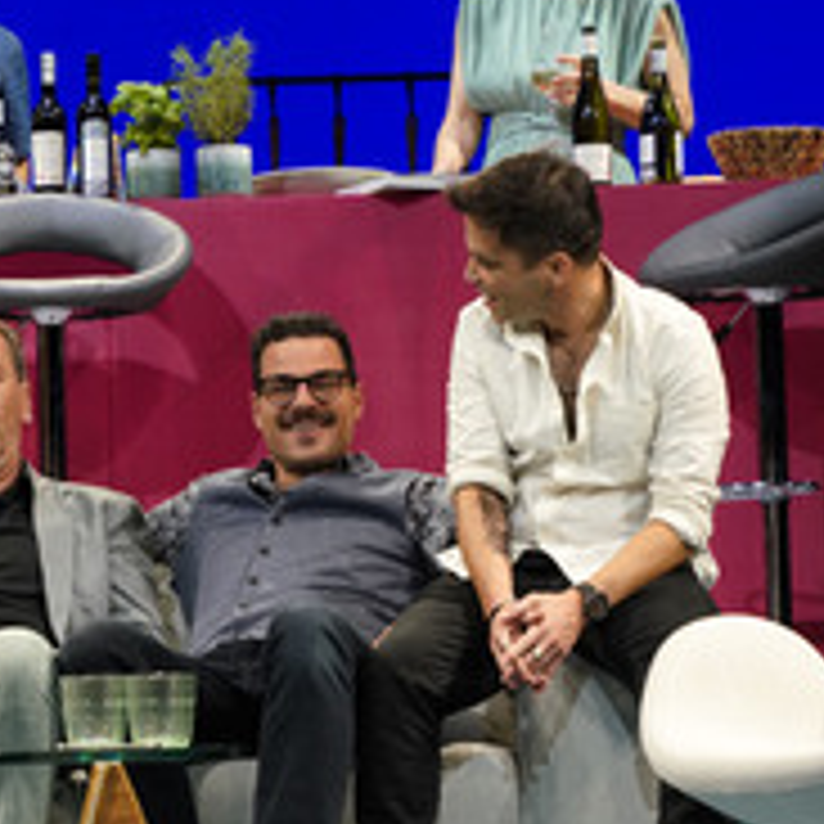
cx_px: 43
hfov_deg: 7.1
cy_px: 324
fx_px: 6598
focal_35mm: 245
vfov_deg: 7.1
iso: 1600
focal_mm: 117
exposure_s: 1/250
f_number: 5.6
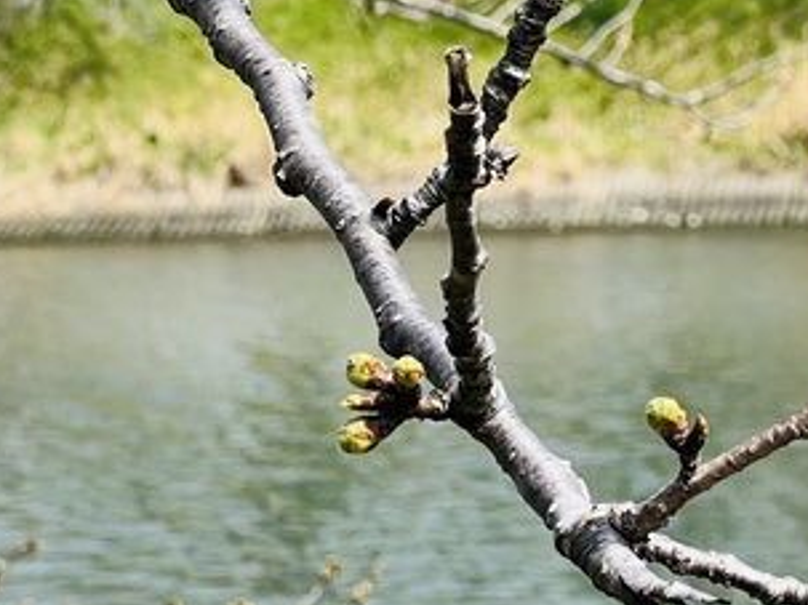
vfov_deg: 7.1
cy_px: 23
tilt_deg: -1.6
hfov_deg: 9.4
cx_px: 1071
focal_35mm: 207
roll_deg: +1.1
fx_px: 4830
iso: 32
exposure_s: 1/380
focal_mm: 9
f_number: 2.8
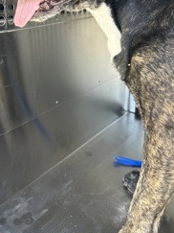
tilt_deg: -13.3
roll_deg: +1.2
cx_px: 46
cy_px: 65
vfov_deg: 41.2
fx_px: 302
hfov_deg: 31.7
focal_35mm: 45
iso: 125
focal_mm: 5.7
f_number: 1.5
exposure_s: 1/109
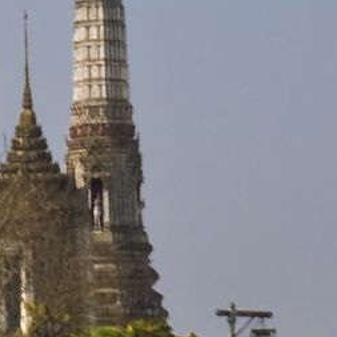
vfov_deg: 4.3
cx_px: -476
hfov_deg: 4.2
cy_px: -145
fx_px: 4450
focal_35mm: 404
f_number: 5.6
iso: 200
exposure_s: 1/2500
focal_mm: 40
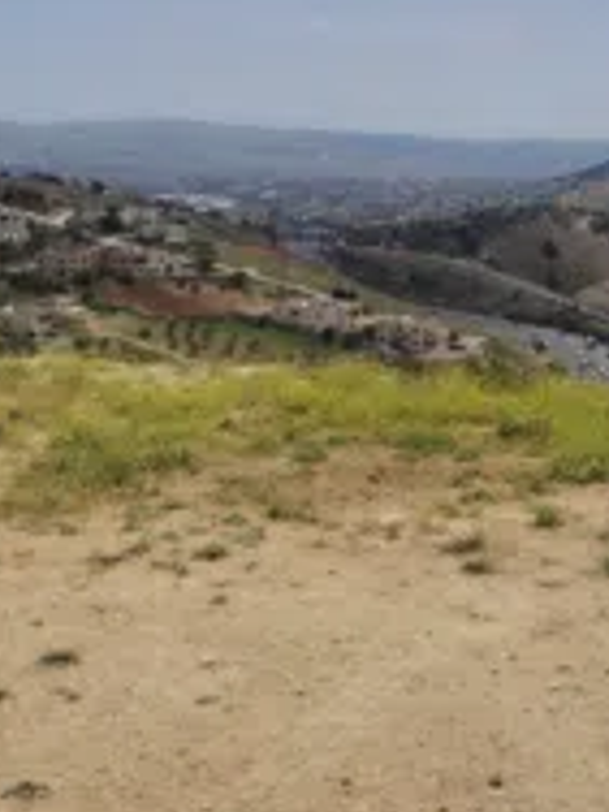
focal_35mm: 51
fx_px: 1196
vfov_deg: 35.0
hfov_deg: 28.0
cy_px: 56
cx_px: 475
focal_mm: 5.25
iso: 110
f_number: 1.75
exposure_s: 1/2432
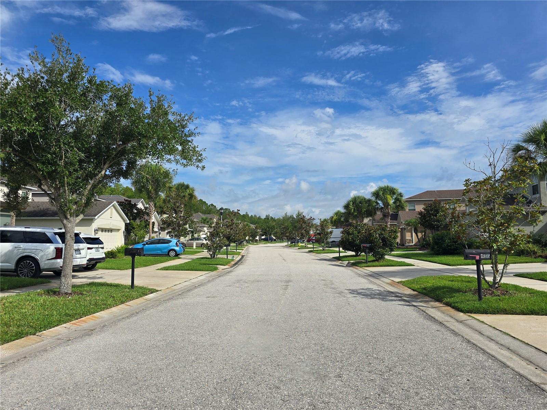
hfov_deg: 73.9
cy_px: 205
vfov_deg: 58.9
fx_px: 363
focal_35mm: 23
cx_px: 274
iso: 12
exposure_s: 1/1250
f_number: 1.7
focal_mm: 6.3
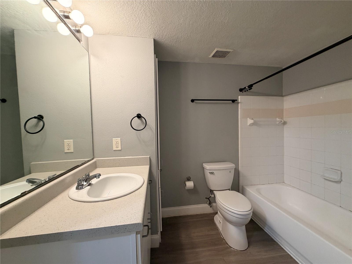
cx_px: 176
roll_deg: +1.1
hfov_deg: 102.1
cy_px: 132
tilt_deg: -1.3
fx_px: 142
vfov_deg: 85.7
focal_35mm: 14
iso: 200
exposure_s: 1/60
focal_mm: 2.22
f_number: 2.2
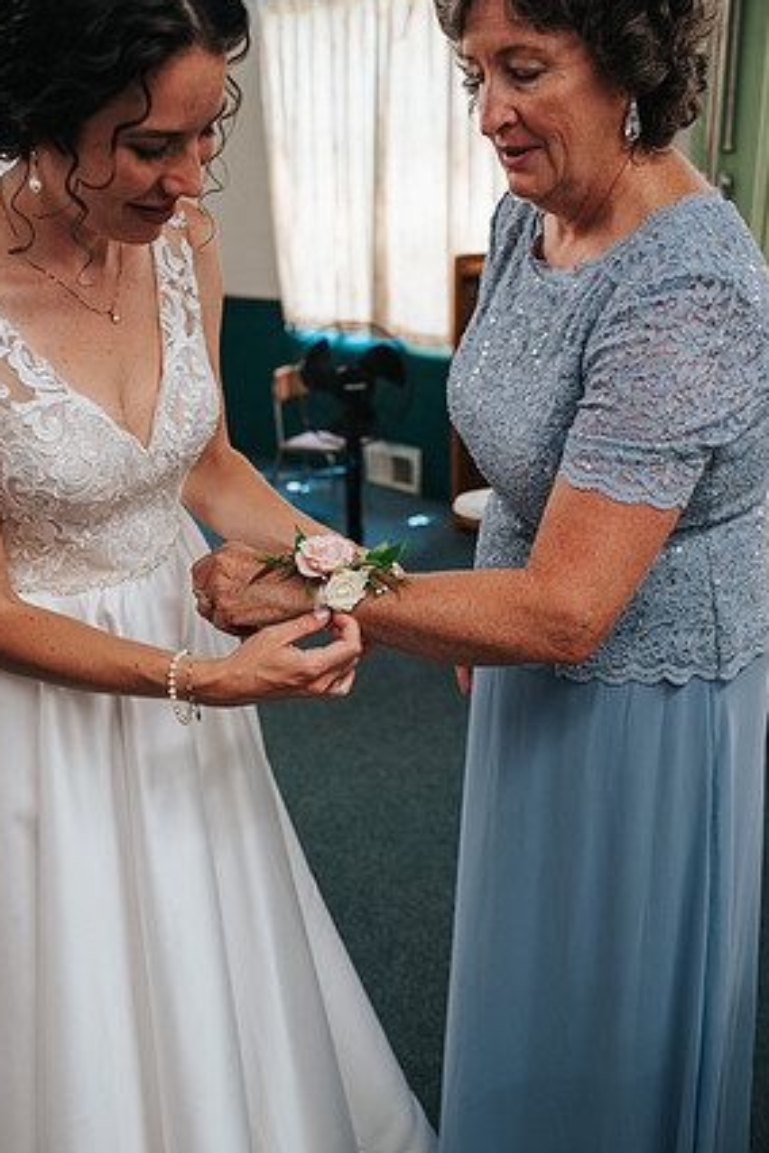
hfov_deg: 35.9
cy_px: 598
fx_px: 1185
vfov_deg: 51.9
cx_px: 371
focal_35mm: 37
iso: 900
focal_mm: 35
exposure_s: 1/125
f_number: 3.2
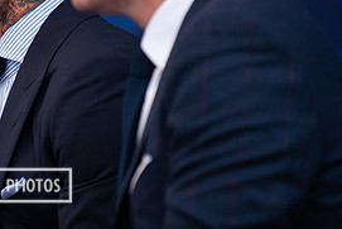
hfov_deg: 4.1
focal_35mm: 500
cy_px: -47
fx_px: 4752
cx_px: -18
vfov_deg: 2.8
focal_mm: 200
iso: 400
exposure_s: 1/1250
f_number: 2.8
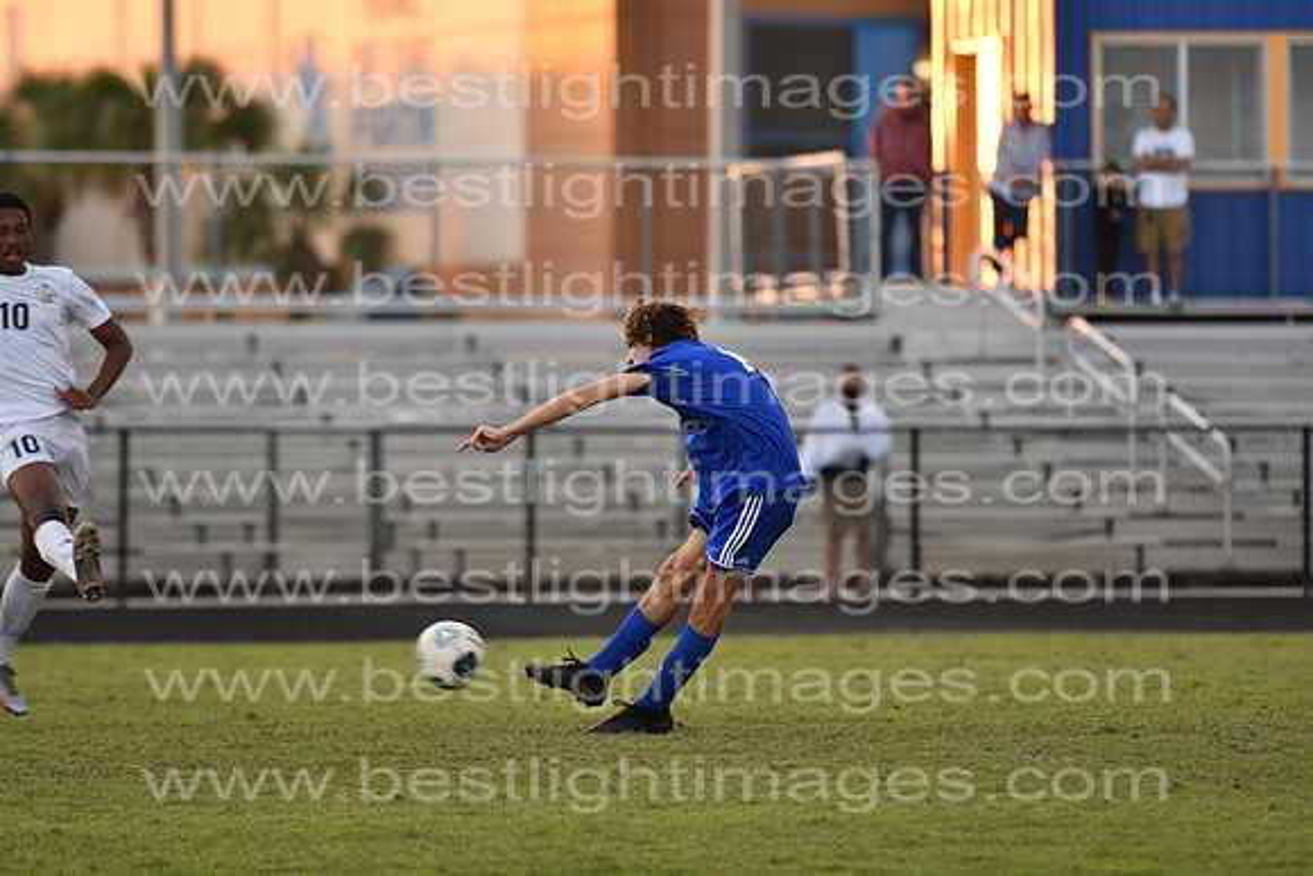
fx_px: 10670
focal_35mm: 292
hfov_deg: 7.0
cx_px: 656
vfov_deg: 4.7
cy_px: 438
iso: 800
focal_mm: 195
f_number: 3.2
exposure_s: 1/800
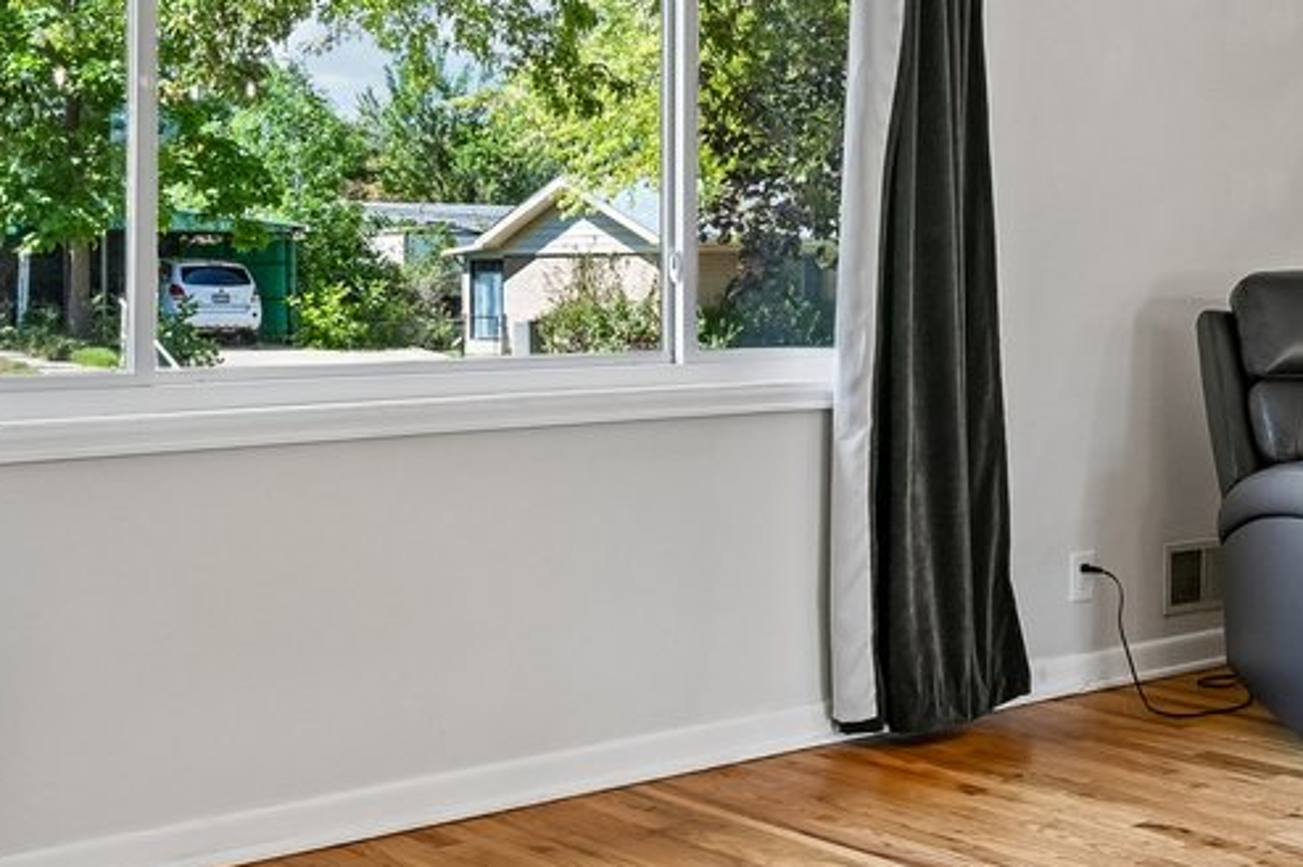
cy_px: 236
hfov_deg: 32.8
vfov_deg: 23.2
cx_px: 1163
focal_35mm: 58
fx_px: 2098
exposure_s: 1/15
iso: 280
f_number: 9
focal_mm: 14
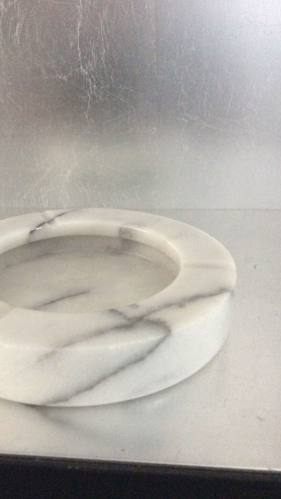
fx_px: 464
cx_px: 97
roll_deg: +2.5
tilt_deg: -24.9
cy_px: 249
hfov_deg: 33.5
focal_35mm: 35
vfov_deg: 56.6
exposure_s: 1/25
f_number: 2.4
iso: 320
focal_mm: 3.3
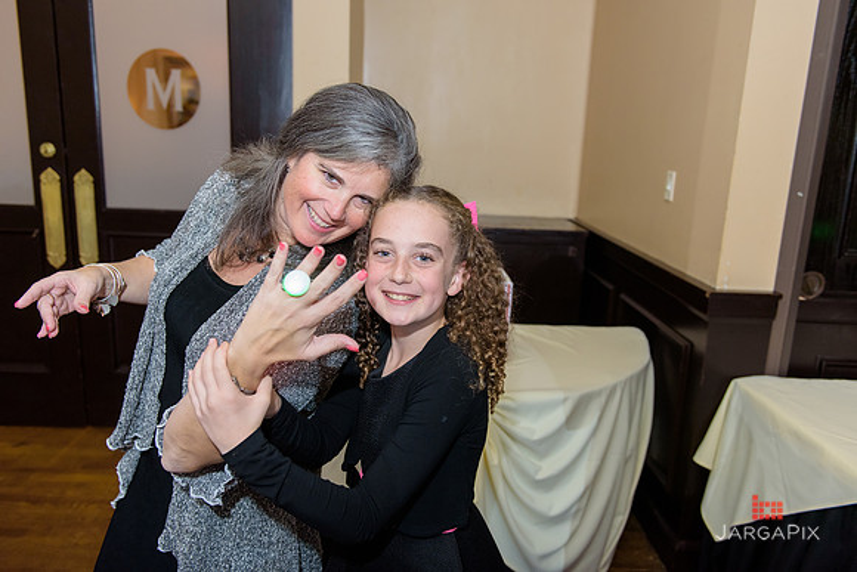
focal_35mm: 28
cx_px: 428
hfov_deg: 65.5
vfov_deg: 46.4
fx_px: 667
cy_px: 286
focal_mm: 28
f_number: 3.2
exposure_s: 1/125
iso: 1600
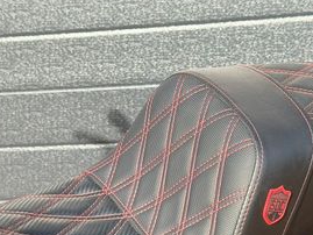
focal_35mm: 114
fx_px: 1031
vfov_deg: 12.7
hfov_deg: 17.3
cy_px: 269
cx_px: 154
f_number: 1.78
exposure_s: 1/657
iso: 64
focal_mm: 6.76
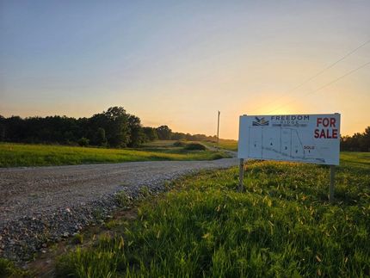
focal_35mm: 23
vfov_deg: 58.9
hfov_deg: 73.9
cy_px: 139
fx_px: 246
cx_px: 185
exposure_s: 1/10000
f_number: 1.7
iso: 80
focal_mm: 6.3
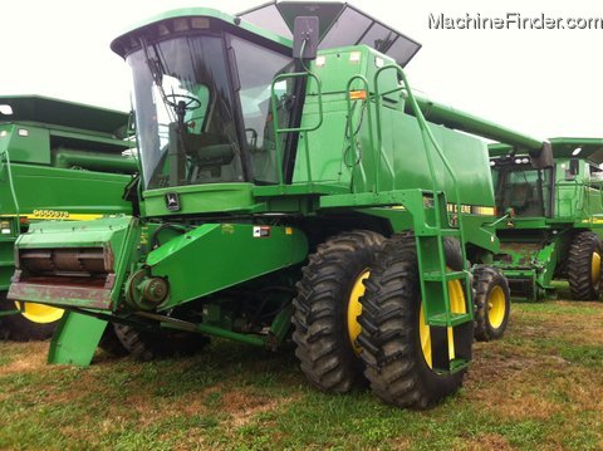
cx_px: 302
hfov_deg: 52.7
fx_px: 609
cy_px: 226
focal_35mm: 35
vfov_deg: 40.6
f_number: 2.8
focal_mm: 3.85
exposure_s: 1/123
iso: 80
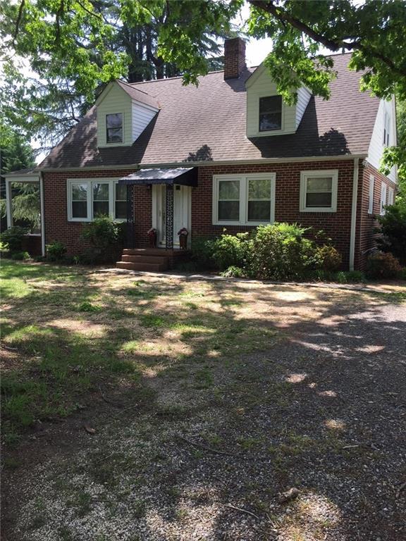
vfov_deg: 61.7
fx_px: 454
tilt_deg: -4.3
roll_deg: -0.7
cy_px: 270
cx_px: 203
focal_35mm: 29
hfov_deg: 48.2
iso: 32
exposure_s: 1/460
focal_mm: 4.15
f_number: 2.2
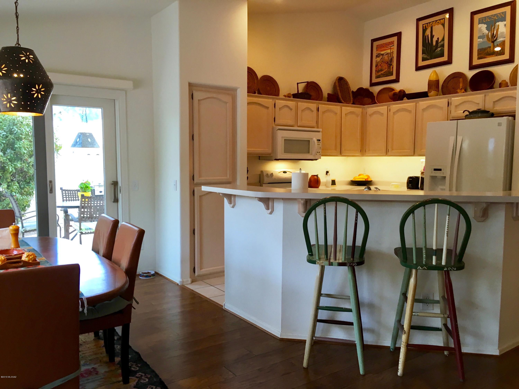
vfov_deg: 48.2
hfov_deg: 61.7
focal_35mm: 29
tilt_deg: -5.8
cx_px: 260
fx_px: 435
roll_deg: -0.1
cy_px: 194
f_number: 2.2
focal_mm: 4.15
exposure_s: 1/30
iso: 50
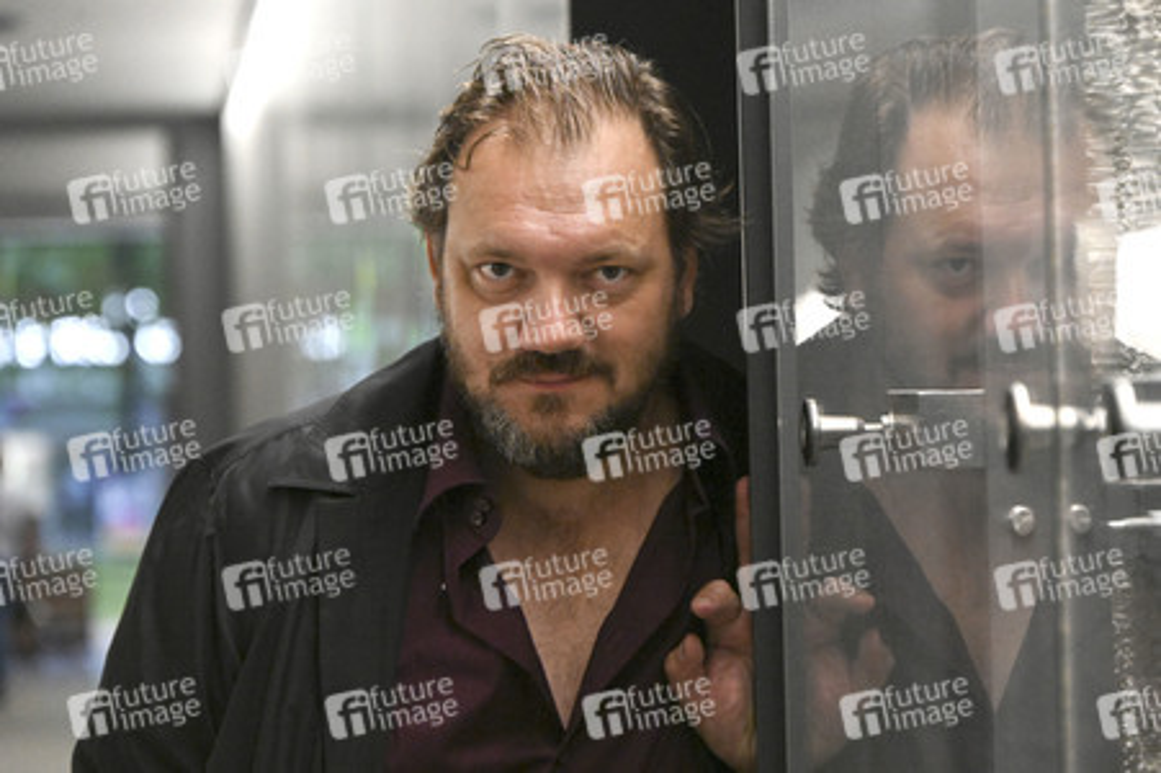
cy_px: 386
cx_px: 580
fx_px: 4673
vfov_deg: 9.4
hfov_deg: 14.2
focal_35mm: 145
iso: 6400
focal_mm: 145
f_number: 6.3
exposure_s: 1/160
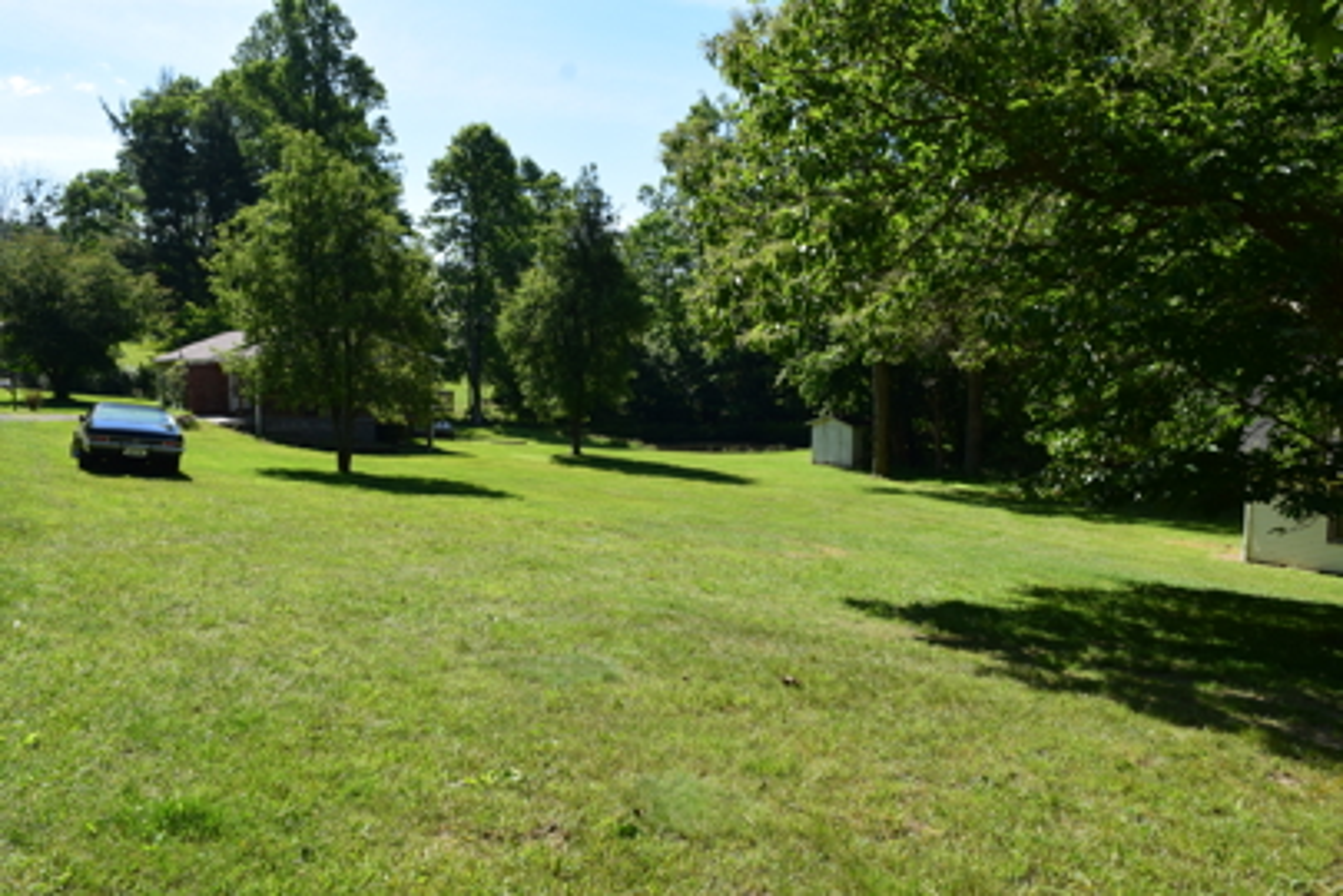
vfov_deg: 47.9
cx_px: 672
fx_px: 1007
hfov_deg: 67.4
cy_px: 448
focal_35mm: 27
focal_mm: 18
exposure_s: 1/400
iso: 400
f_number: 11
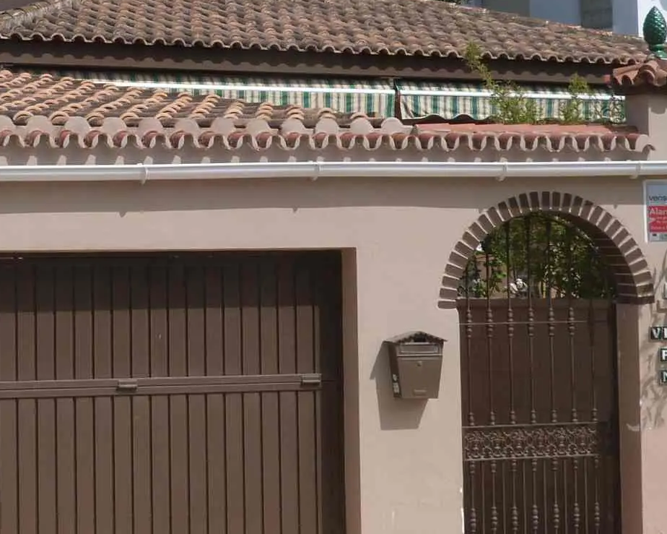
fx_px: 2349
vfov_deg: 12.8
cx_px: 185
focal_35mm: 119
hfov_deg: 16.1
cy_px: 50
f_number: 5.6
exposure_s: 1/500
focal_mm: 7.9
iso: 100
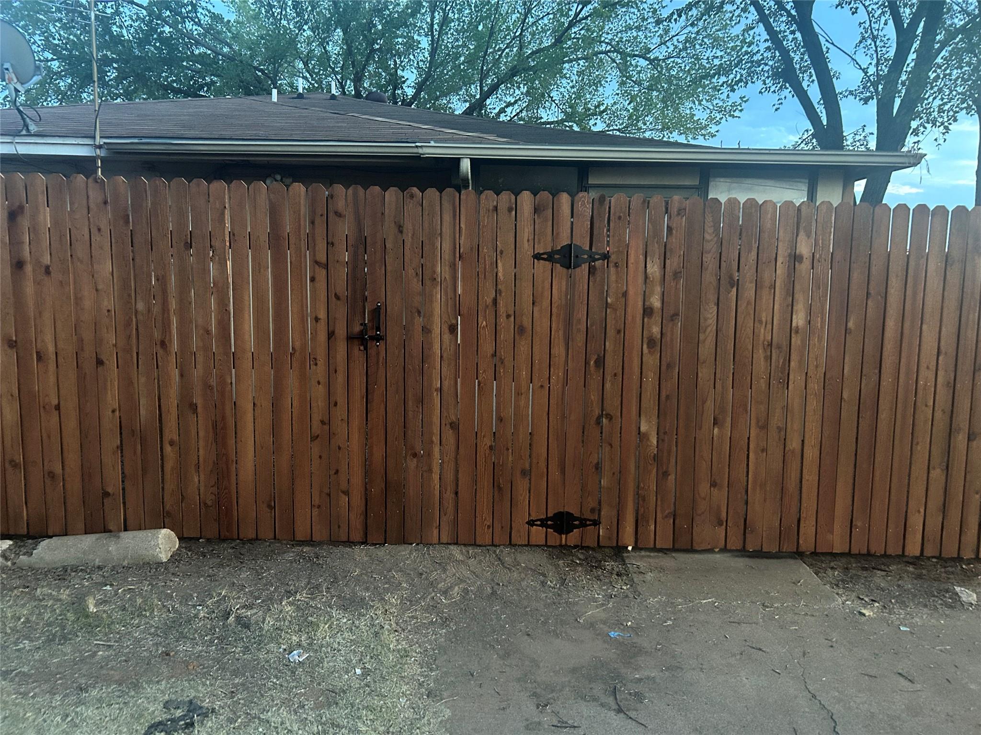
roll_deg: -1.0
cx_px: 490
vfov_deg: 53.1
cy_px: 368
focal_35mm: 26
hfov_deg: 67.3
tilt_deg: -6.8
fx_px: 737
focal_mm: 5.7
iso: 640
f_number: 1.5
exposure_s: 1/32
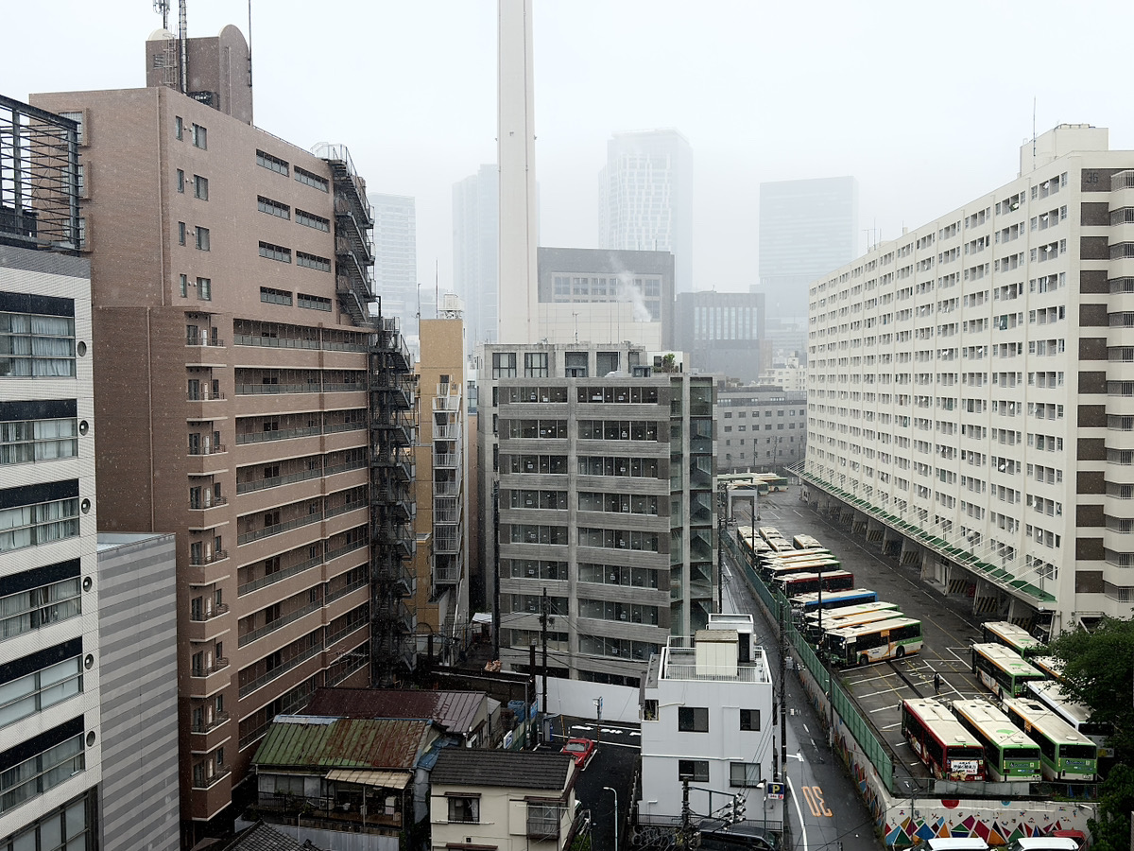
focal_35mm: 36
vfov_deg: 39.7
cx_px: 567
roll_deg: +0.4
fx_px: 1179
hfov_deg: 51.4
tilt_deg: -2.2
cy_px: 426
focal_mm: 6.76
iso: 64
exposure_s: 1/3226
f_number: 1.78
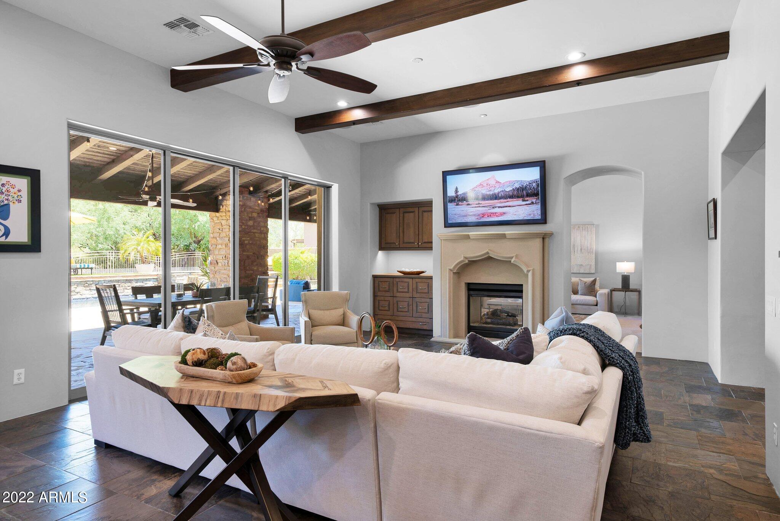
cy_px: 260
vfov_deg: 59.5
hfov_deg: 81.2
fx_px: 455
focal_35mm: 21
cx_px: 390
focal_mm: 21
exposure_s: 1
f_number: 9
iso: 80
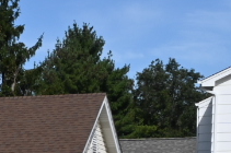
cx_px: -104
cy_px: 504
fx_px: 1441
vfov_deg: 5.6
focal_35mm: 225
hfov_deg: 9.0
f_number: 8
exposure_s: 1/500
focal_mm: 19.5
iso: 100
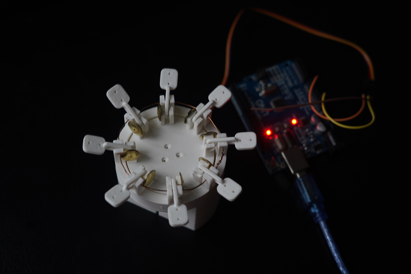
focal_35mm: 50
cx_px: 206
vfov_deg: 27.0
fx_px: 571
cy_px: 137
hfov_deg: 39.6
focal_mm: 50
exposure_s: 1/60
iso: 1000
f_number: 4
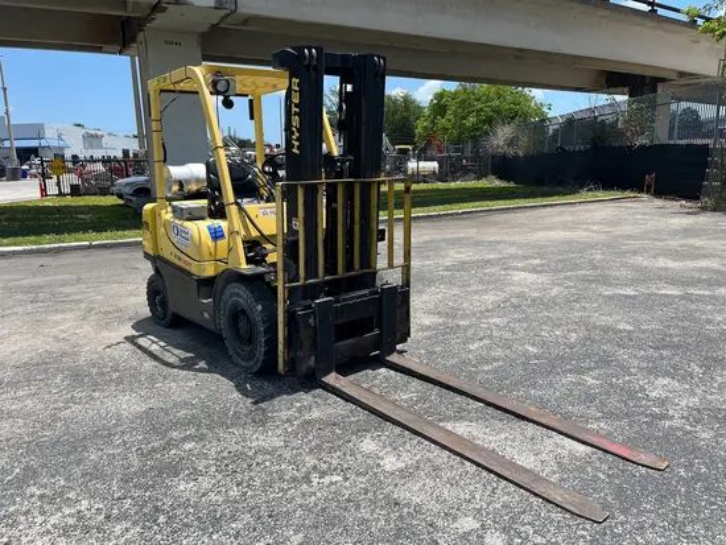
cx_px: 363
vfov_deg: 53.1
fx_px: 546
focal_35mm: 26
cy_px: 272
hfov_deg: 67.3
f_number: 1.6
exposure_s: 1/2967
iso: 50
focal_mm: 5.1
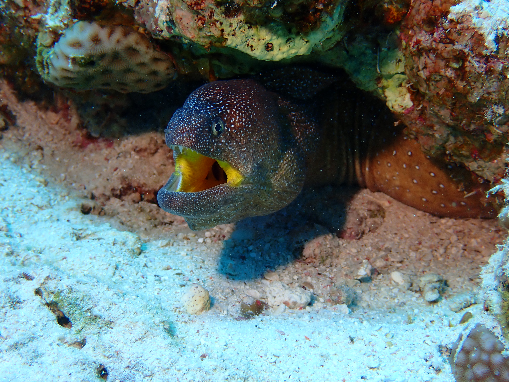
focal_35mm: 50
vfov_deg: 29.1
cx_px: 254
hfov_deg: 38.2
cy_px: 191
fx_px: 735
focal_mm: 9.01
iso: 100
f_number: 4.5
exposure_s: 1/200
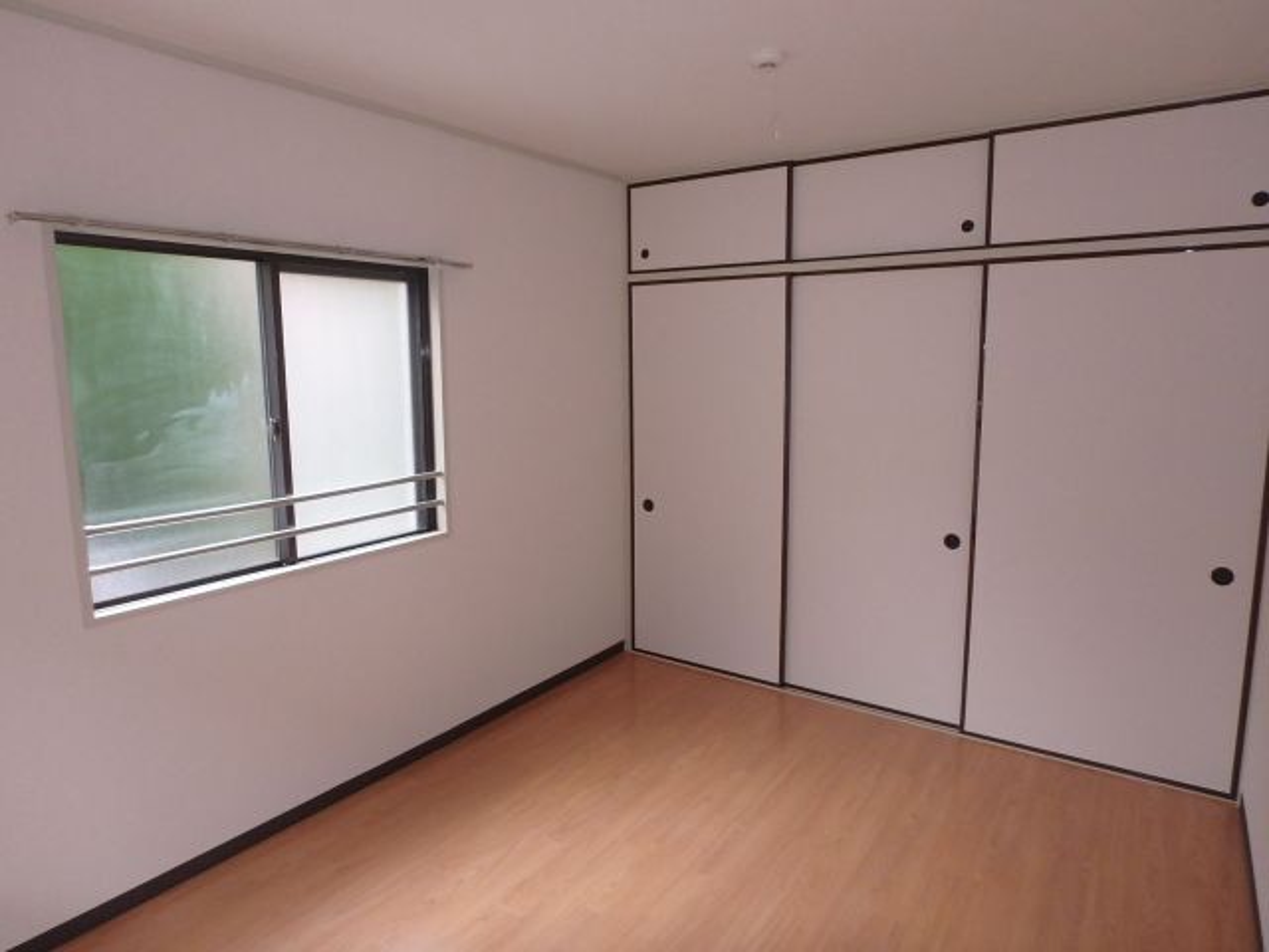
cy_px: 476
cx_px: 634
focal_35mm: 21
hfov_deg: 79.0
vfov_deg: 63.4
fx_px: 770
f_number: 3.5
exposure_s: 1/30
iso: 320
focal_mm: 3.7
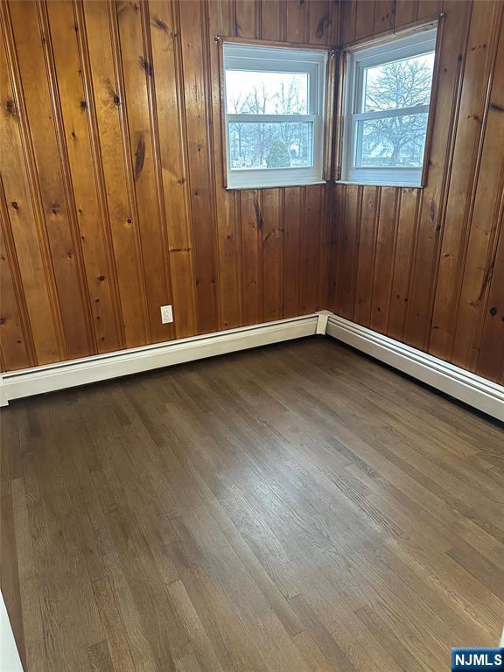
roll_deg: +0.8
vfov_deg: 71.6
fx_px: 466
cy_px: 336
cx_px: 252
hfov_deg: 56.8
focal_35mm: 24
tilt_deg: -20.1
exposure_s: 1/60
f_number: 1.78
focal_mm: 6.86
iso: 640
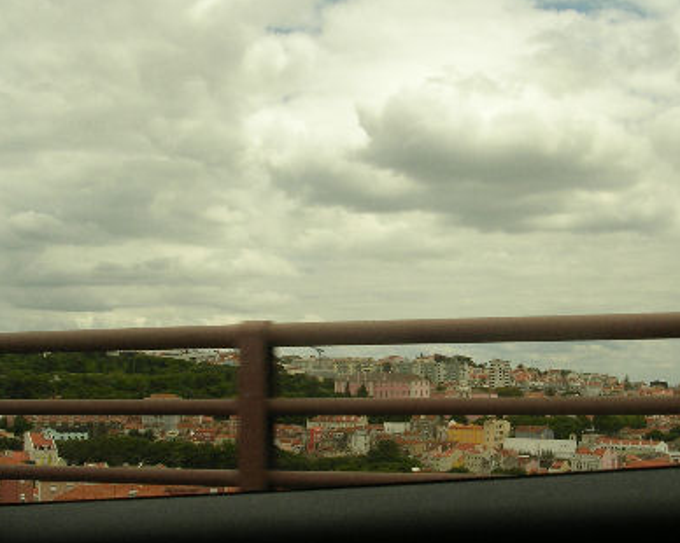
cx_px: 417
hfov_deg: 37.9
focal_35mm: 49
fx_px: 986
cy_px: 289
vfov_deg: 30.8
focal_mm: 5.8
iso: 50
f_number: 5.6
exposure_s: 1/385
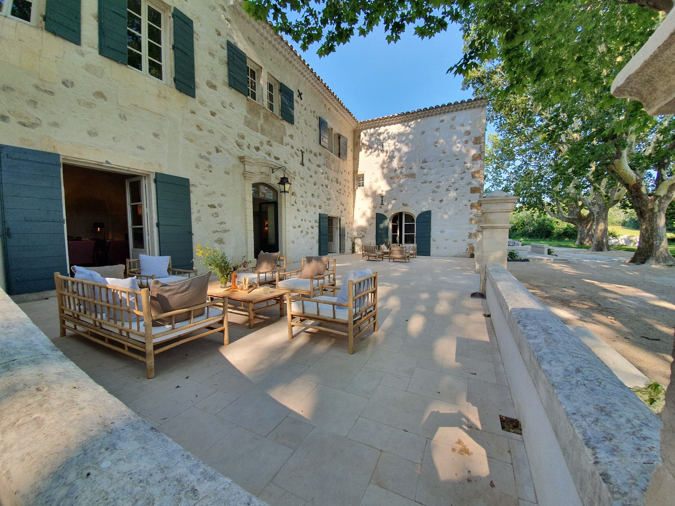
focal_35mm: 13
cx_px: 338
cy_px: 253
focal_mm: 1.8
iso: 50
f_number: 2.2
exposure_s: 1/274
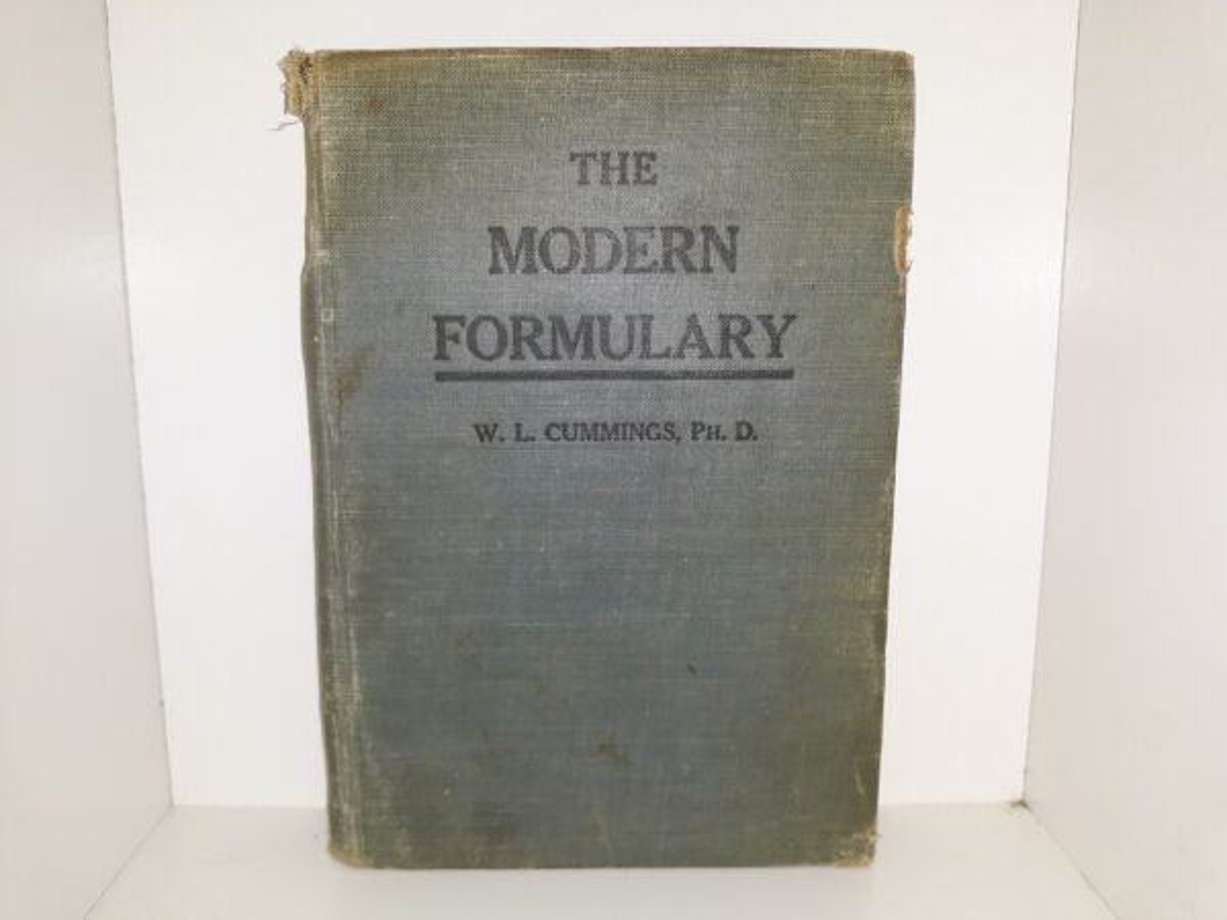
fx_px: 992
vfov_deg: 49.7
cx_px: 614
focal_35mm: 28
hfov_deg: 63.4
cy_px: 460
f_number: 1.7
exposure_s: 1/127
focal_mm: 3.7
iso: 40
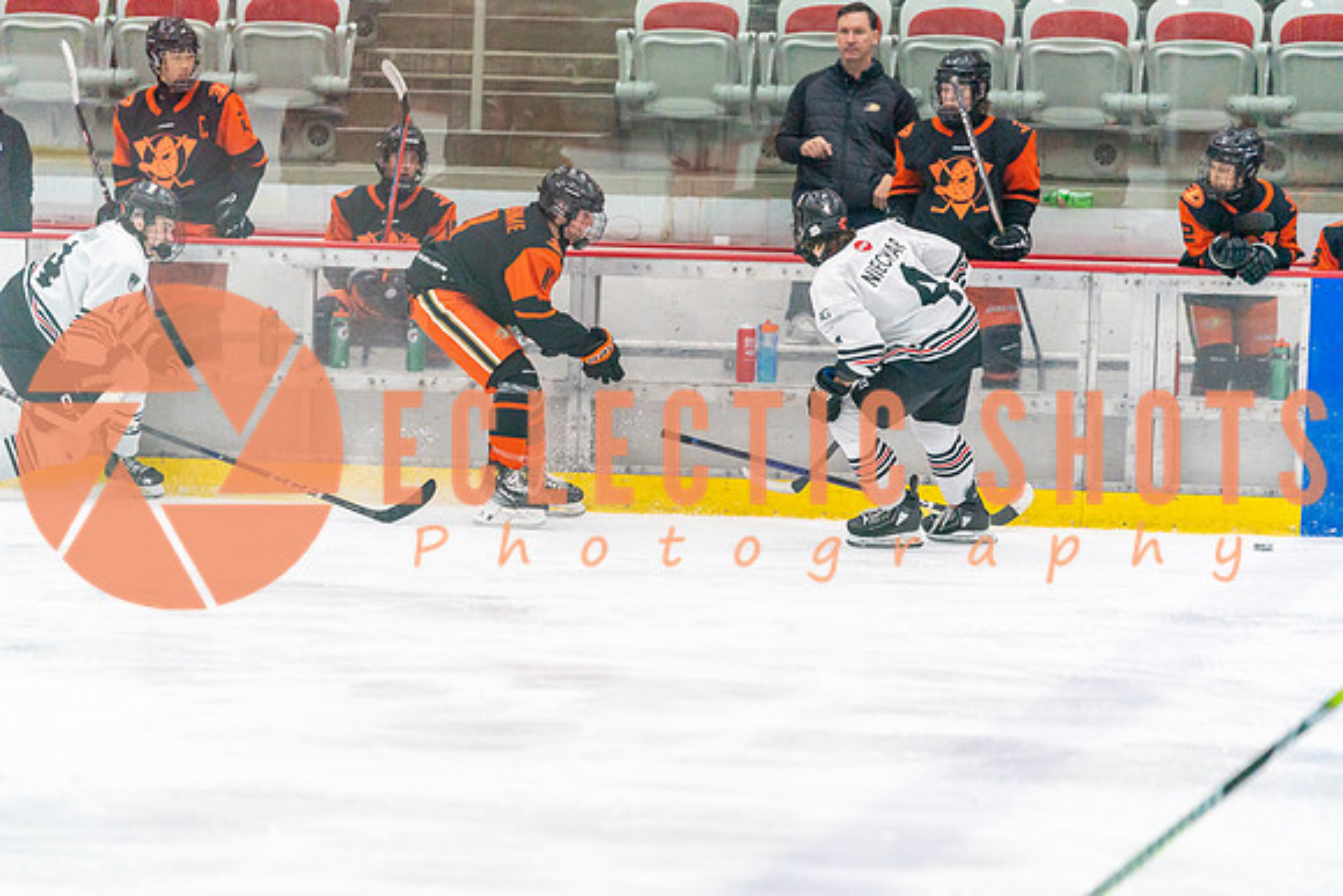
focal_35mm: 200
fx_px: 7463
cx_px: 672
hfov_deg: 10.3
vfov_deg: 6.9
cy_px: 448
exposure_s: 1/1250
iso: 3200
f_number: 2.8
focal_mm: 200
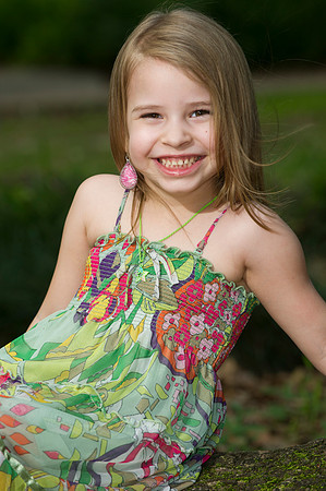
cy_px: 246
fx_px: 2314
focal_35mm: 170
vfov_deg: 12.1
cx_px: 163
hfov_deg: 8.1
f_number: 5.6
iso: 200
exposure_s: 1/100
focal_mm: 170
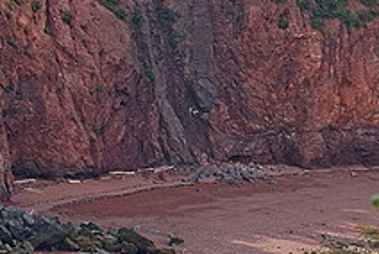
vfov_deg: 4.5
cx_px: 320
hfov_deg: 6.7
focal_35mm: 307
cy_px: -74
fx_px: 3240
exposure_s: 1/640
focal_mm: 75
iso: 800
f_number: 9
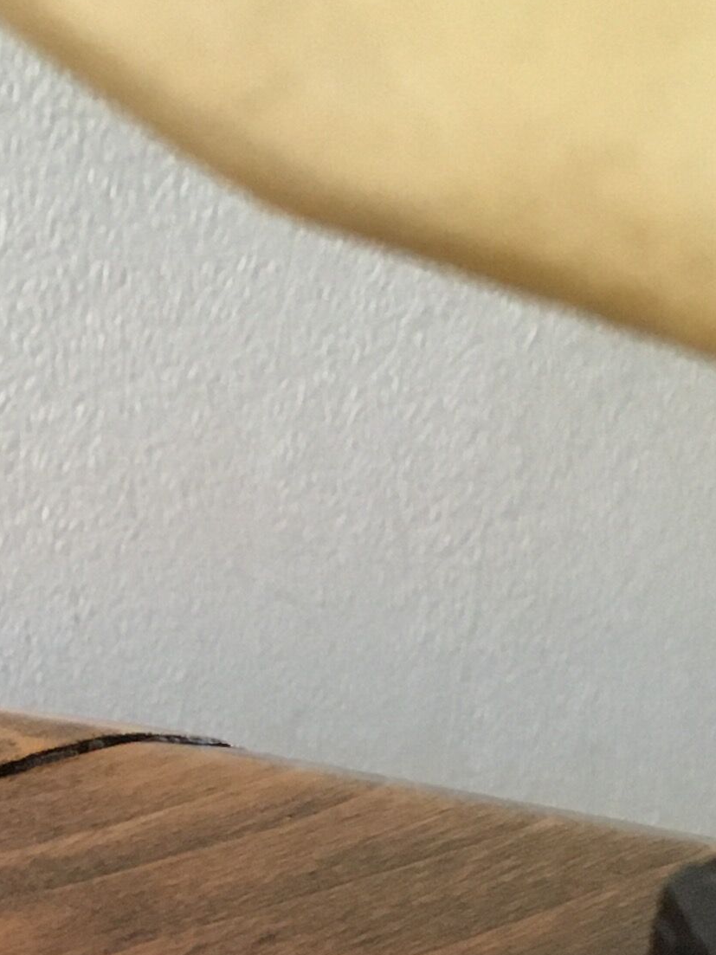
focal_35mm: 106
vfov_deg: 17.6
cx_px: -218
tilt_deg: -29.1
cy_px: 1155
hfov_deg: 13.5
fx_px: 2924
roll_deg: -0.5
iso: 200
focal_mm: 4.15
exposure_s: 1/25
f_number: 2.2
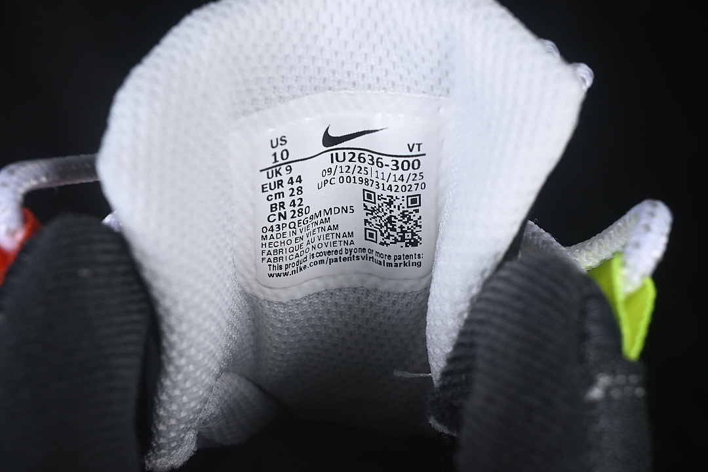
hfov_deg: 27.0
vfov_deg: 18.2
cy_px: 236
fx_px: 1475
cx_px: 354
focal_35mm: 75
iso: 160
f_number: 8
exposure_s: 1/80
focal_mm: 50
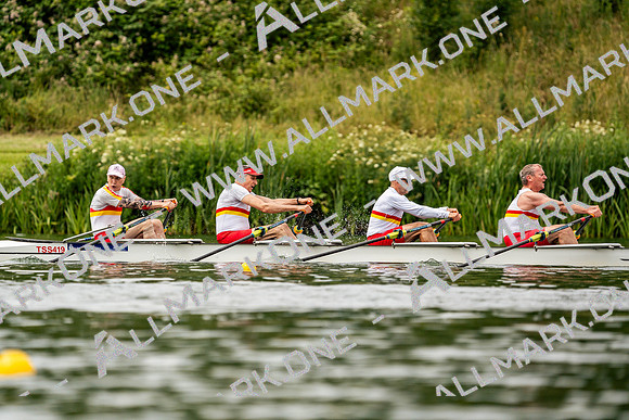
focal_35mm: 463
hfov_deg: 4.5
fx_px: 8091
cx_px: 314
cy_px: 210
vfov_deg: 3.0
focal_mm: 463
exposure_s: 1/2000
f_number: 6.3
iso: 320
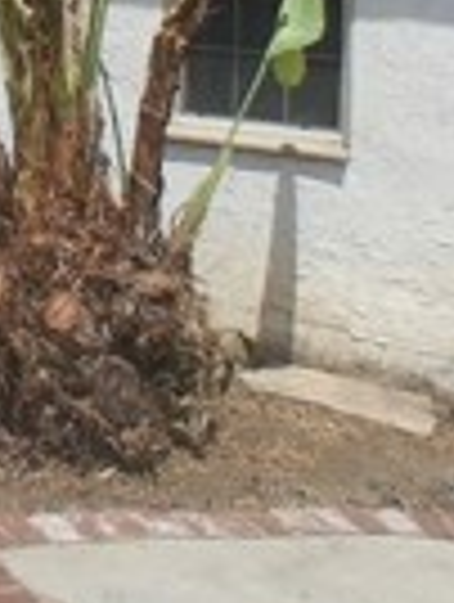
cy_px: -166
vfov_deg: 21.8
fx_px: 1412
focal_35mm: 81
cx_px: -189
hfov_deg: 16.9
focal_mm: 1.4
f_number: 2.2
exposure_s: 1/1506
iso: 50
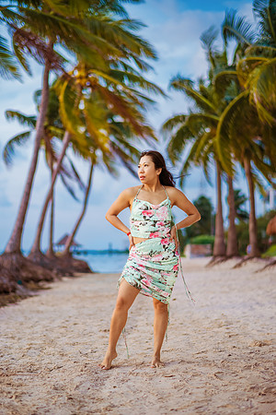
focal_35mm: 58
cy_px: 208
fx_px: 667
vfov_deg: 34.5
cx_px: 138
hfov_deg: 23.4
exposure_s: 1/5000
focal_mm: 58
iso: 640
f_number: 1.8
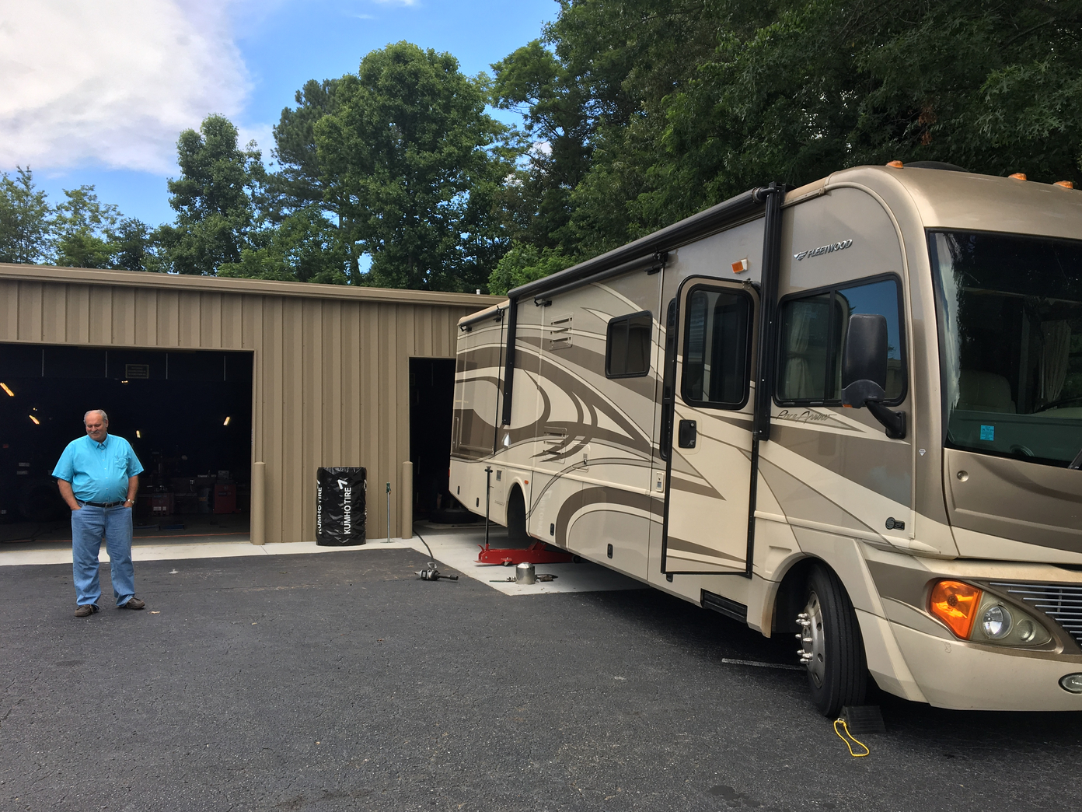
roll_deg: -0.2
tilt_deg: +3.3
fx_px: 938
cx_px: 556
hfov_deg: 60.0
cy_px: 412
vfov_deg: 46.8
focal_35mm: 30
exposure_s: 1/545
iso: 25
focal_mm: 4.15
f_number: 2.2
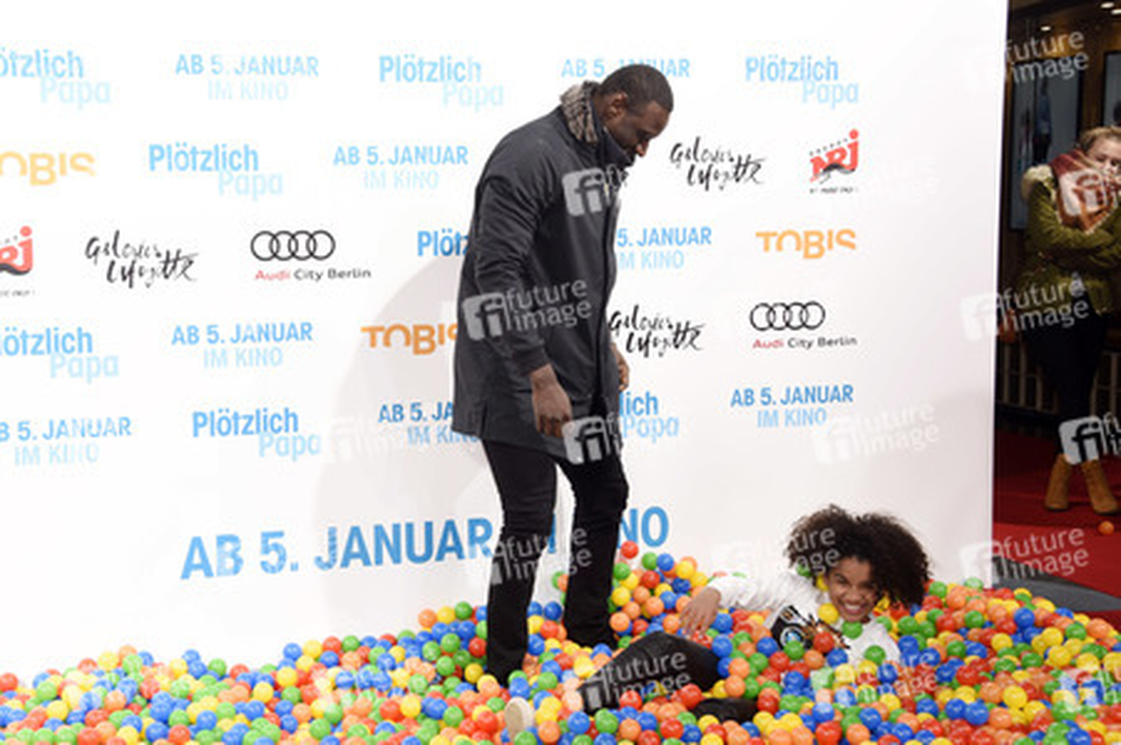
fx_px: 1711
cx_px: 560
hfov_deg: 36.3
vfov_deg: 24.6
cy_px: 372
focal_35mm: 55
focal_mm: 55
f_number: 5.6
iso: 500
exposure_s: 1/200
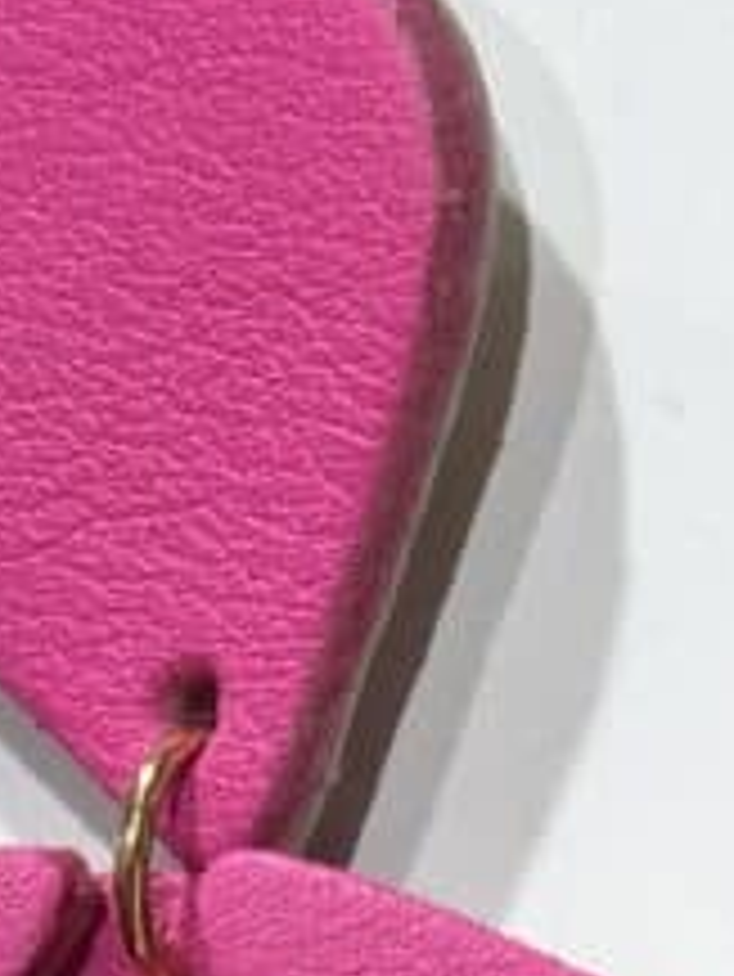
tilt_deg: -4.9
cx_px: -288
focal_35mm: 245
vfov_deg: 7.8
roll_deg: +2.5
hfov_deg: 6.0
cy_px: 1808
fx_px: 6920
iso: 25
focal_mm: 5.96
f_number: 1.6
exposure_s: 1/100
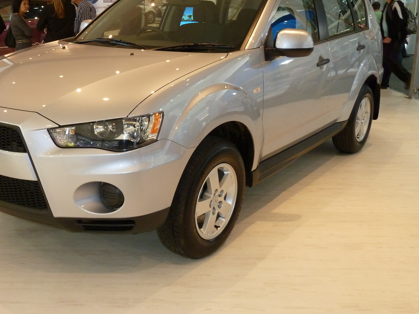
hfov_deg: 46.5
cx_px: 164
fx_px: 484
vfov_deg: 35.8
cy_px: 120
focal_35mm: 40
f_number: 3.5
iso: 250
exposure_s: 1/30
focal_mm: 5.3
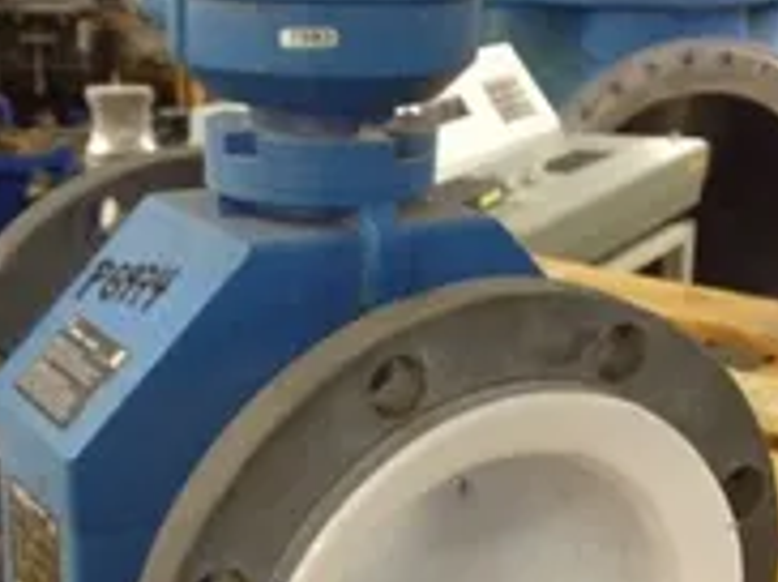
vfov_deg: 18.9
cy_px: 449
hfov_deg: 25.3
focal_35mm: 77
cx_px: 325
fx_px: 1728
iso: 200
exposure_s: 1/20
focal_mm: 4.28
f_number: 2.4
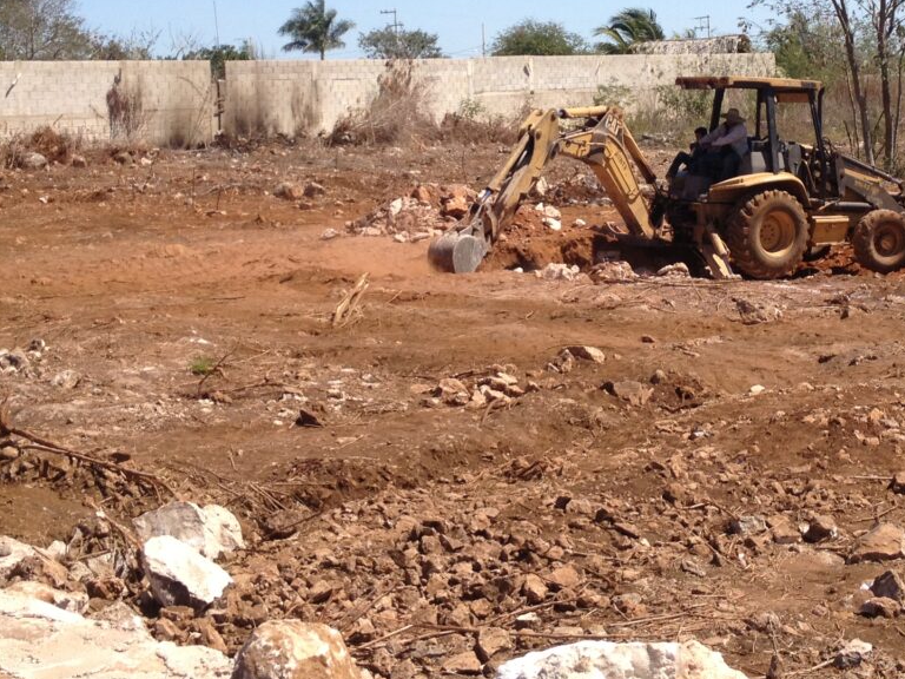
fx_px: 1830
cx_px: 619
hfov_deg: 27.6
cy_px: 139
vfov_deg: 20.8
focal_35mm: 70
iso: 50
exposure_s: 1/1672
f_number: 2.4
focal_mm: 4.28
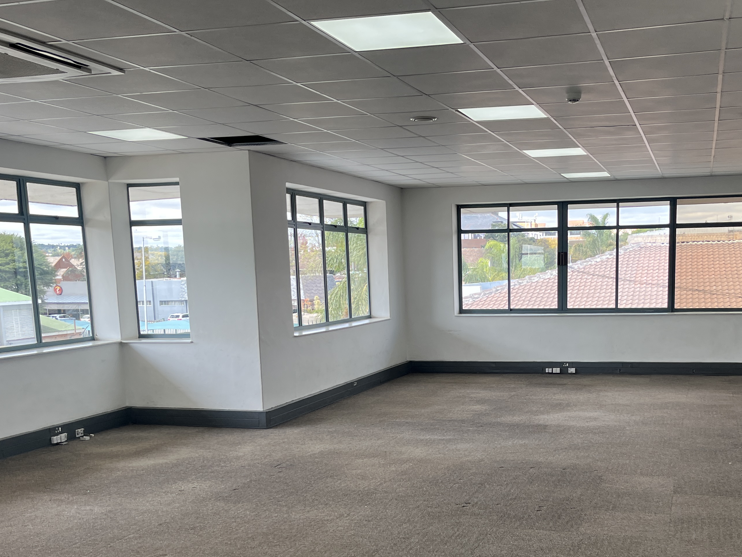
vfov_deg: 34.4
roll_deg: -0.3
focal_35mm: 41
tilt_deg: -8.5
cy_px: 420
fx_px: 879
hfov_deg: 45.4
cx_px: 463
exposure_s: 1/261
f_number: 1.6
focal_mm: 5.1
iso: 40
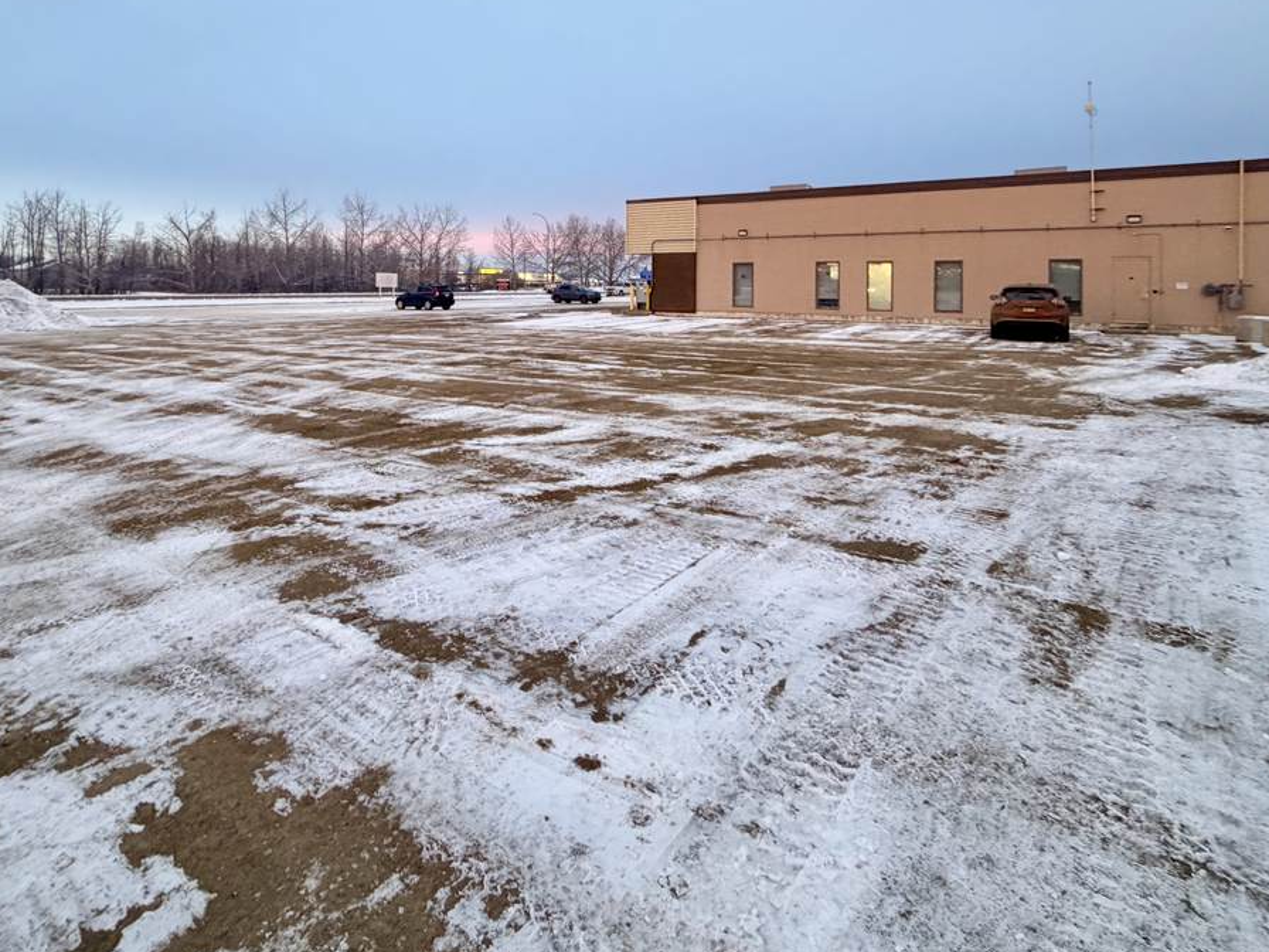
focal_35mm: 20
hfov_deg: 81.4
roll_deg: -1.1
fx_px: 733
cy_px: 278
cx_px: 555
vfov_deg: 63.3
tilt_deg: -0.7
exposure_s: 1/101
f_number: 2.2
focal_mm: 2.22
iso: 320
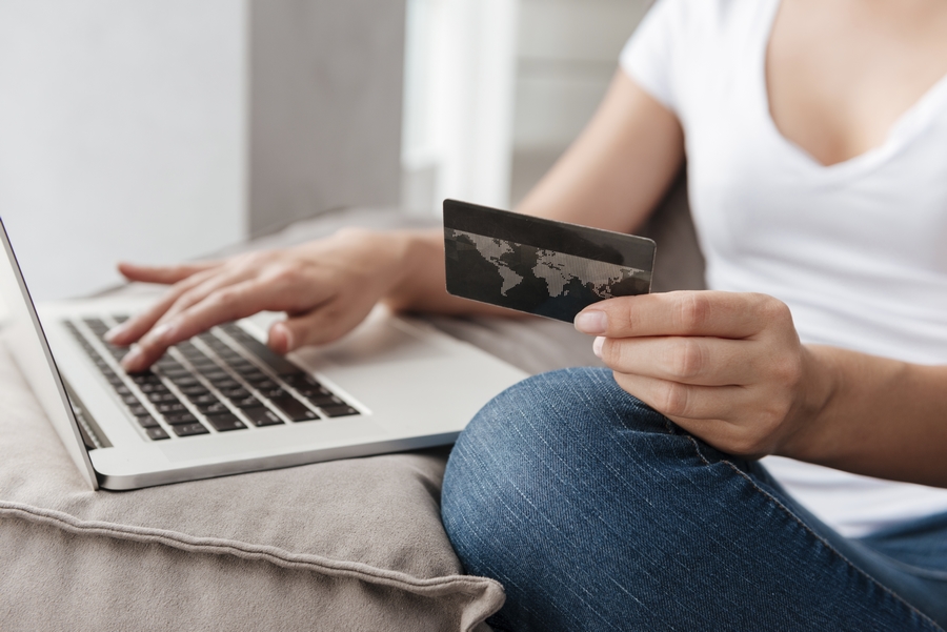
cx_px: 474
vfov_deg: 28.1
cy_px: 316
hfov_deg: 41.1
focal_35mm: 48
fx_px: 1263
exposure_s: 1/125
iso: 250
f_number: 3.5
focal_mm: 48
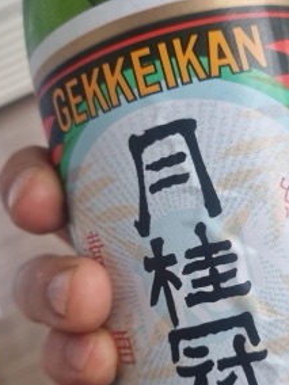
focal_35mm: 44
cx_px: 231
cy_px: 237
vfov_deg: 42.7
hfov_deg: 32.0
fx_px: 490
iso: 250
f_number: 1.8
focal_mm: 5.4
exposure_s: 1/120
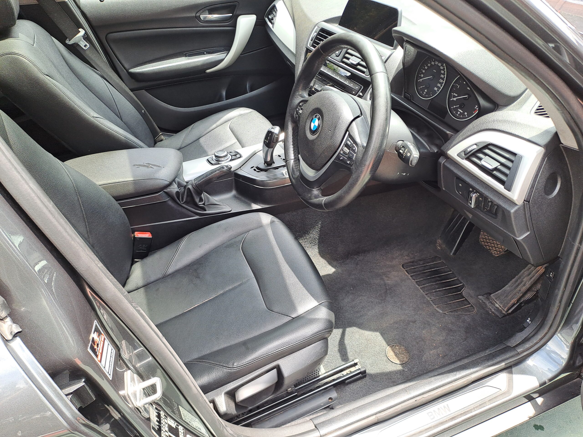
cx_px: 292
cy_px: 218
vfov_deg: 54.9
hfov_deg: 69.4
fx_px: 421
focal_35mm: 25
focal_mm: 4.65
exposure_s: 1/128
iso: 32
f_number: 1.8
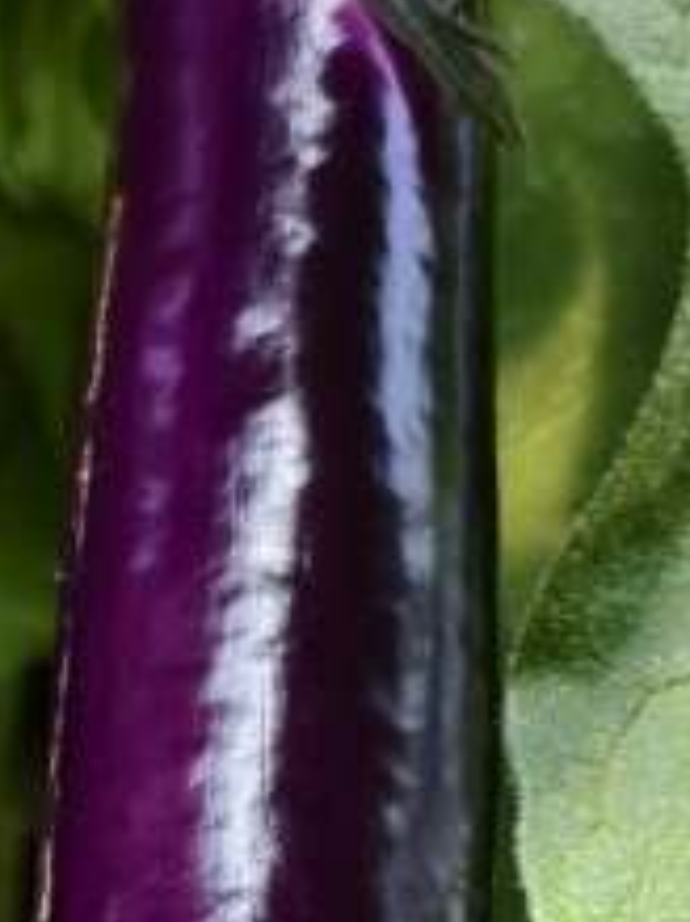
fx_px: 2980
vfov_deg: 15.1
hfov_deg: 13.1
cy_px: 1690
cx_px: 21
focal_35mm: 112
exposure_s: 1/940
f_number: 1.57
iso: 72
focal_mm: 5.6
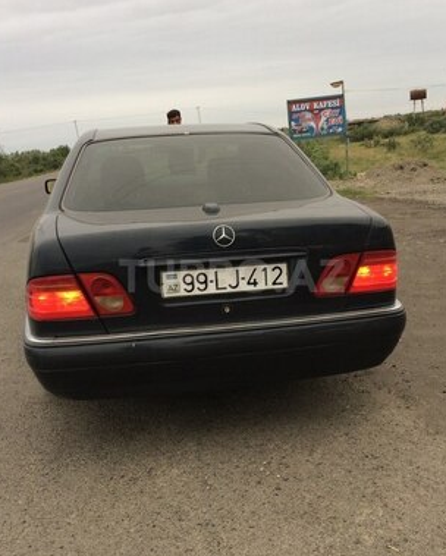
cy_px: 276
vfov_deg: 49.0
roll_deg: +8.3
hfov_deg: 40.2
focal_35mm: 37
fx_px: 610
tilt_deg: -13.4
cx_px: 232
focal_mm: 4.15
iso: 40
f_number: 2.2
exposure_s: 1/100
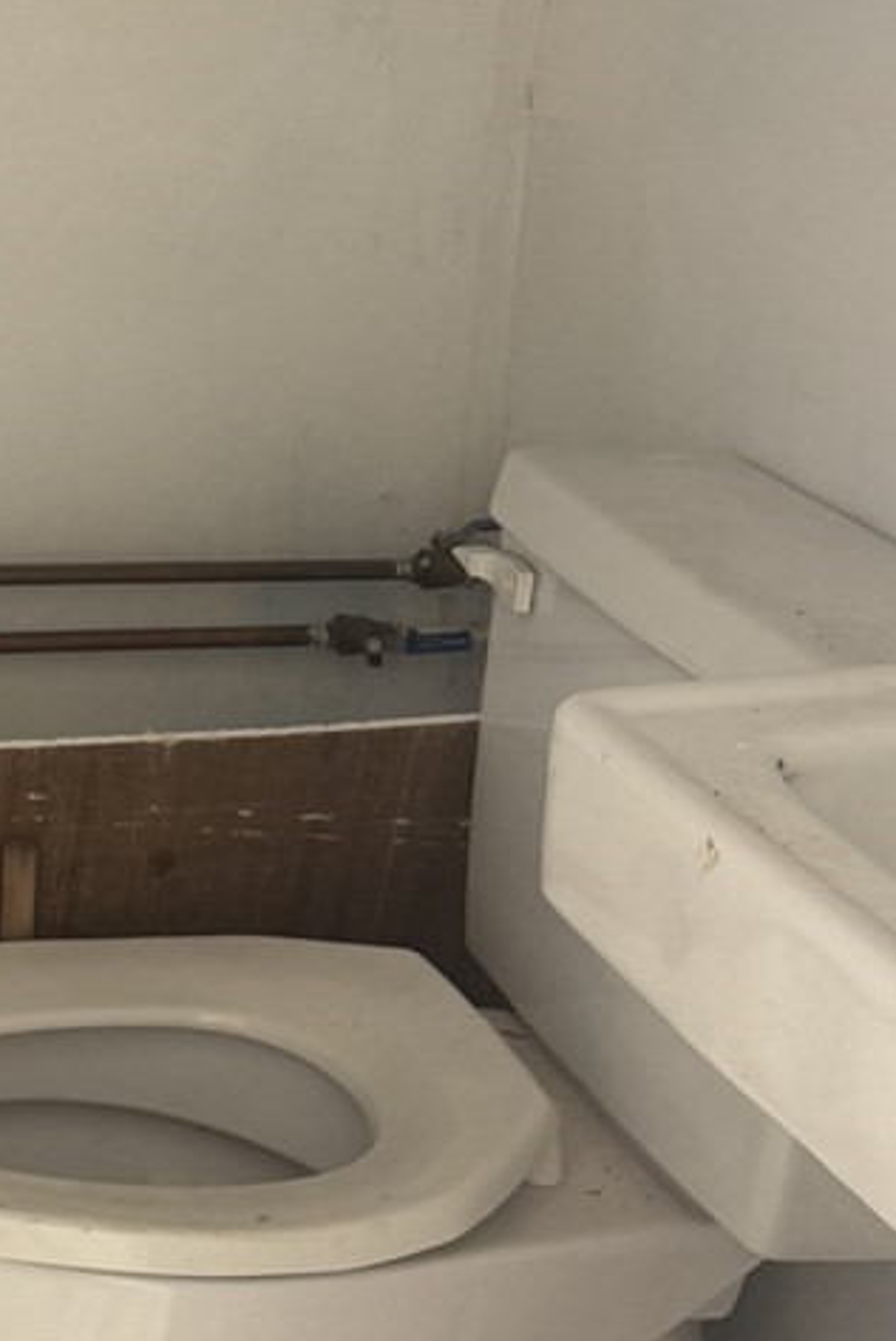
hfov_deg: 16.1
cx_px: -238
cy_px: 164
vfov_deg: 24.4
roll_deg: -1.3
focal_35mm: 81
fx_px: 3019
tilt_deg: -10.0
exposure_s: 1/60
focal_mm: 6.76
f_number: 1.78
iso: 200
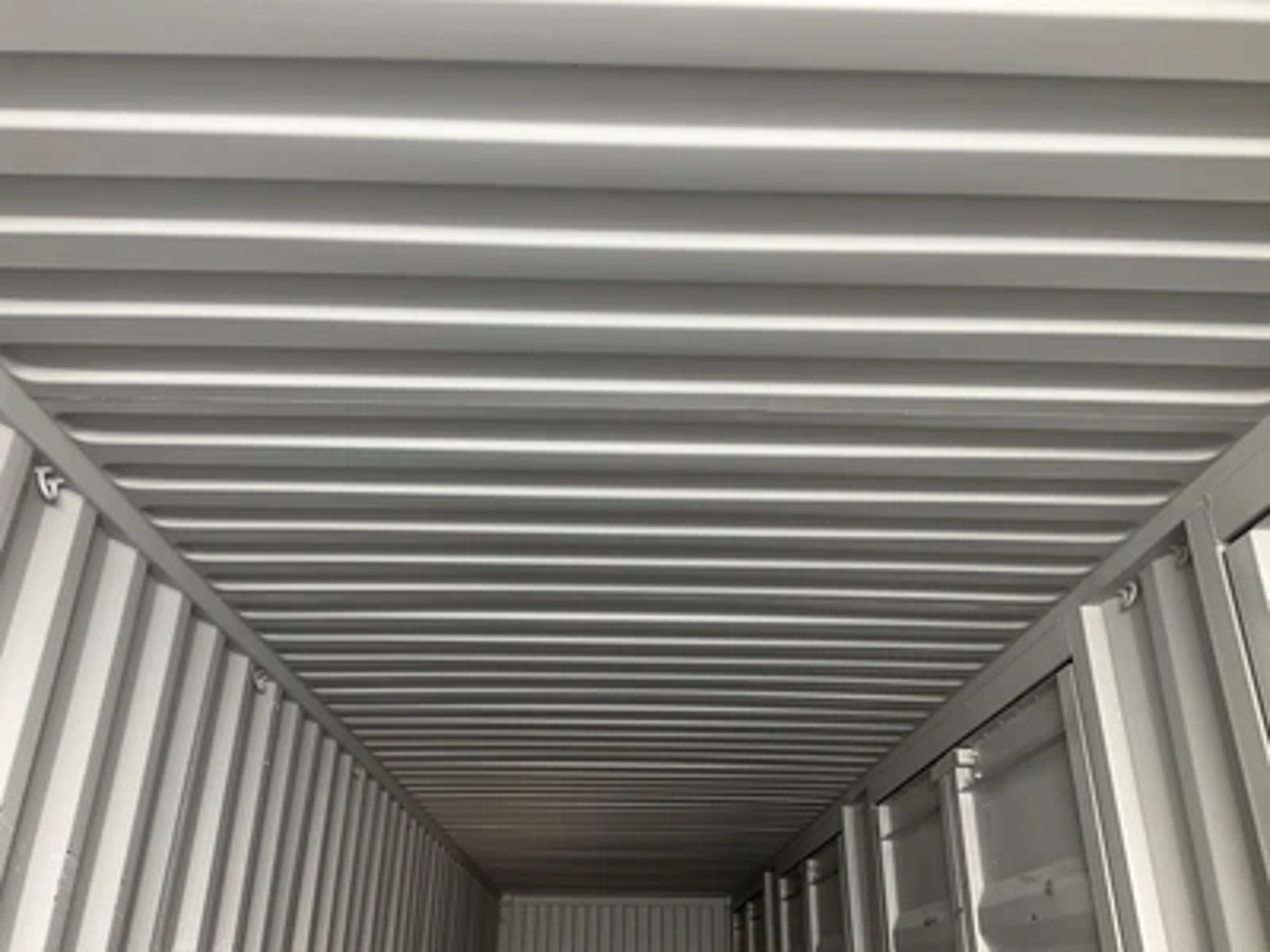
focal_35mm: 29
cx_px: 635
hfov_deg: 61.7
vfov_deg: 48.2
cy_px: 476
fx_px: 1064
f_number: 1.8
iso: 40
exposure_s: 1/122
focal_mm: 3
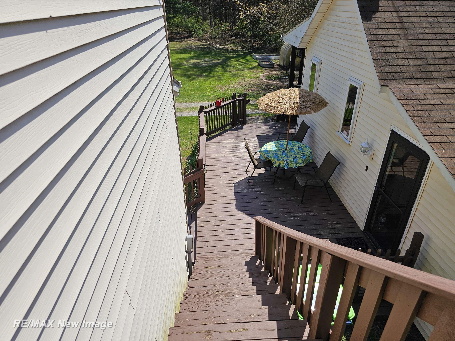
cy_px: 170
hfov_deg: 73.9
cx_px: 228
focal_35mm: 23
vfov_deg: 58.9
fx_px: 302
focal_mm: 6.3
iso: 16
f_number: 1.7
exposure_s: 1/1387
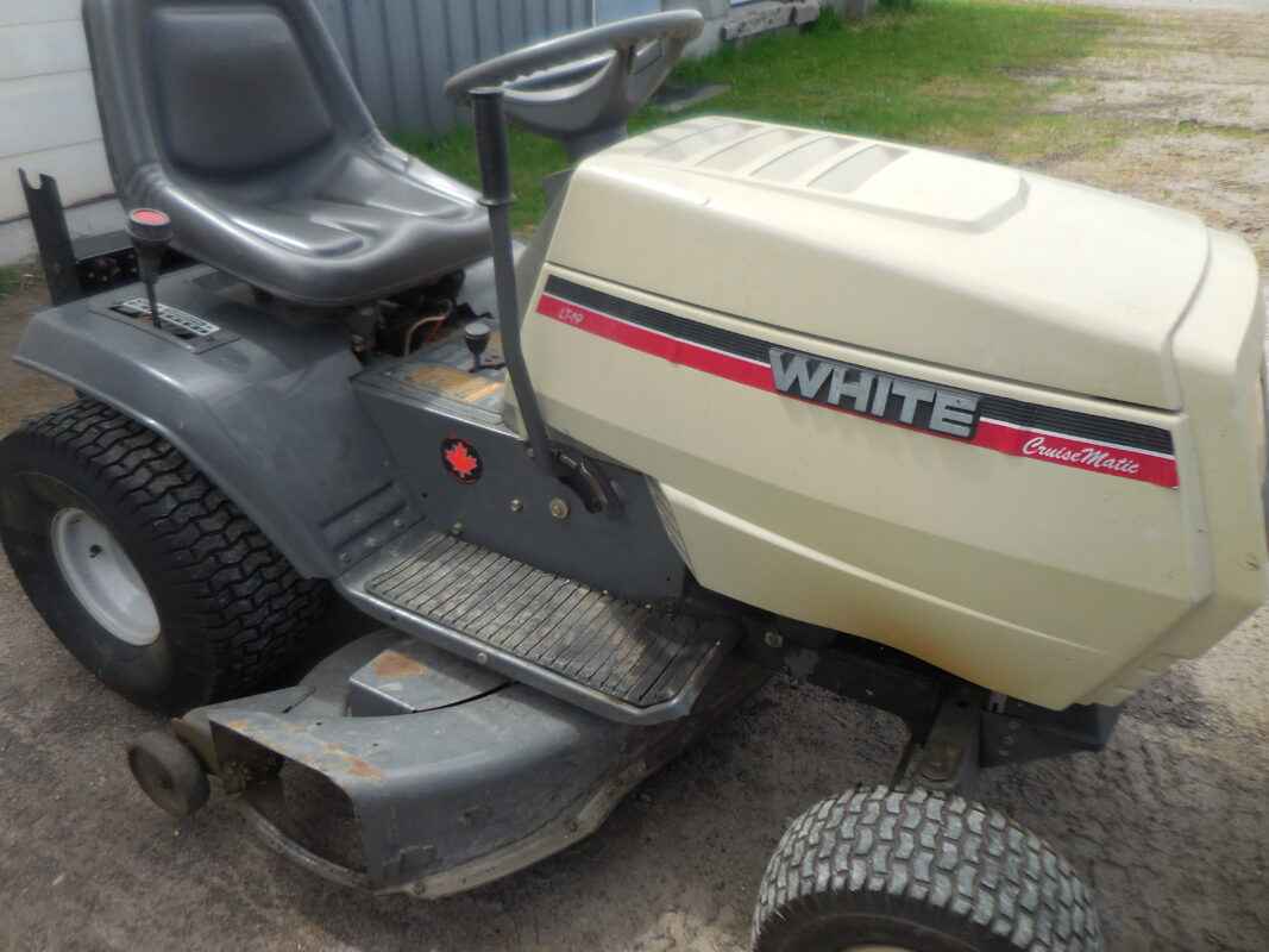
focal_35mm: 25
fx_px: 916
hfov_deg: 69.4
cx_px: 634
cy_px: 476
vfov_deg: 54.9
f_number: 3.3
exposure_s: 1/640
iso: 125
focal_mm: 4.5
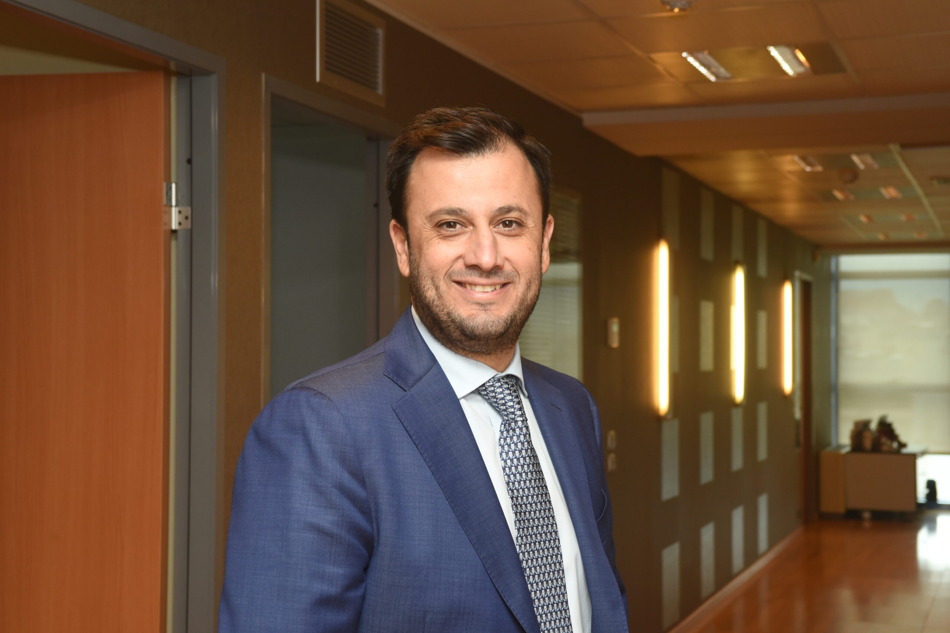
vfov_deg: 21.9
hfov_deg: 32.4
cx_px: 475
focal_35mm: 62
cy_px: 316
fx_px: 1636
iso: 1600
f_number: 10
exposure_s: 1/125
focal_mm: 62
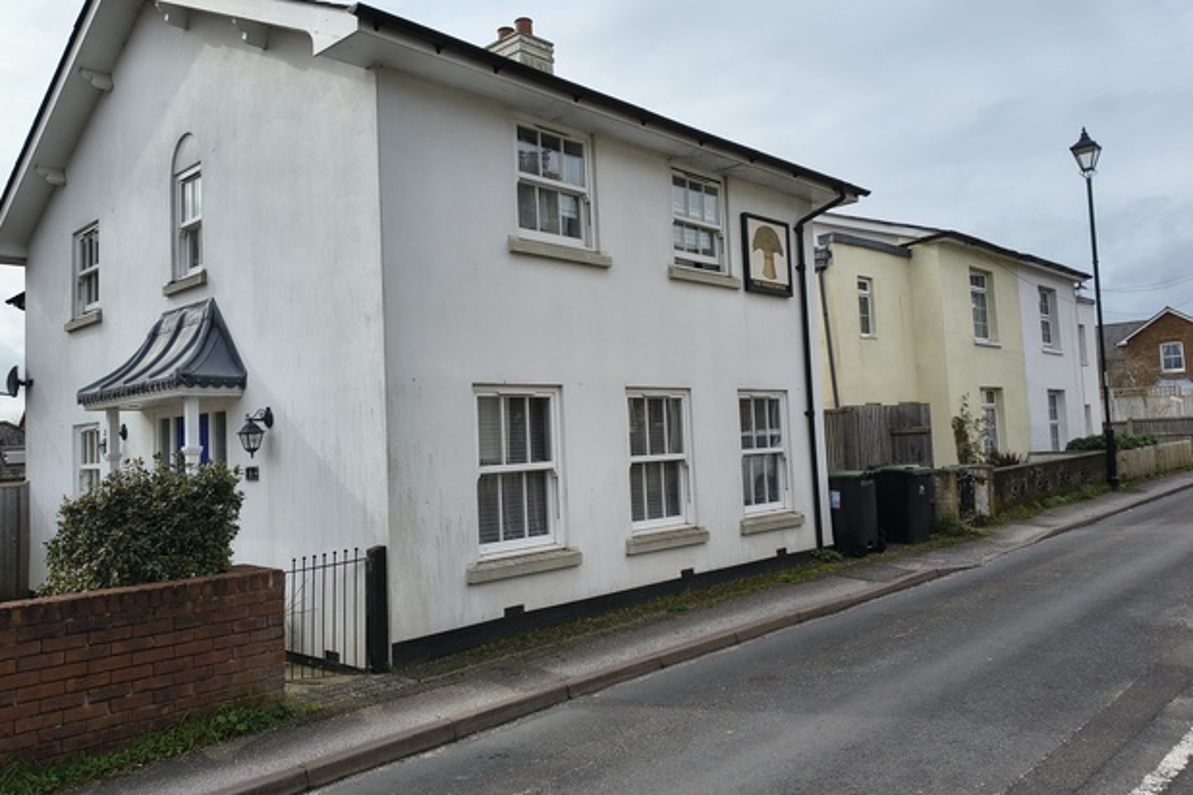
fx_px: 928
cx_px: 595
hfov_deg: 65.5
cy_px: 376
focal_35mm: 28
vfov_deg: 46.4
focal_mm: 4.81
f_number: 1.8
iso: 102
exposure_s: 1/2789
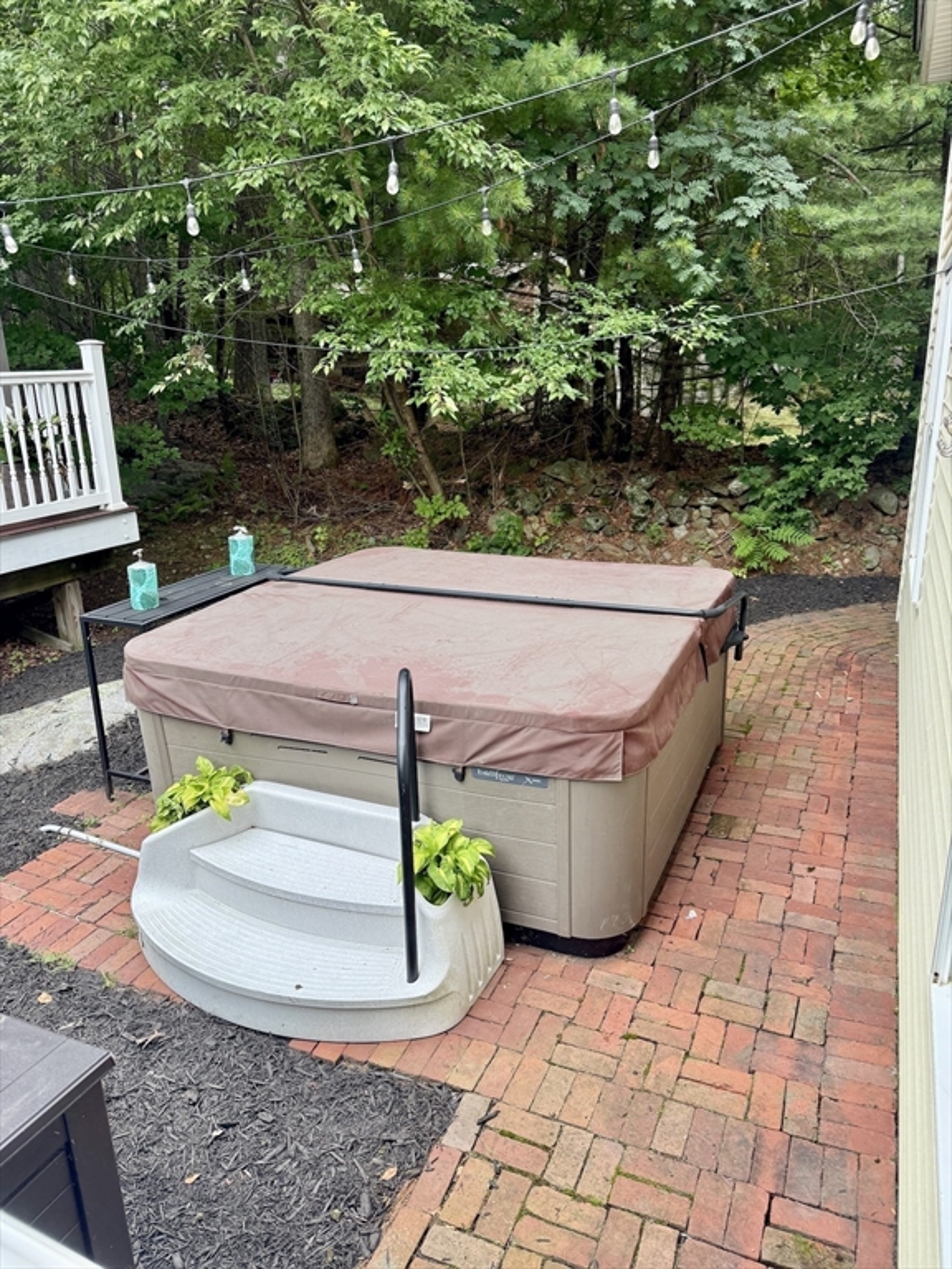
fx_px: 880
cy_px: 634
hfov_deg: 56.8
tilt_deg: -16.3
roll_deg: +1.7
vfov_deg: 71.6
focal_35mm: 24
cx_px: 476
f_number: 1.78
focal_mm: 6.76
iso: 100
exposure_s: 1/243
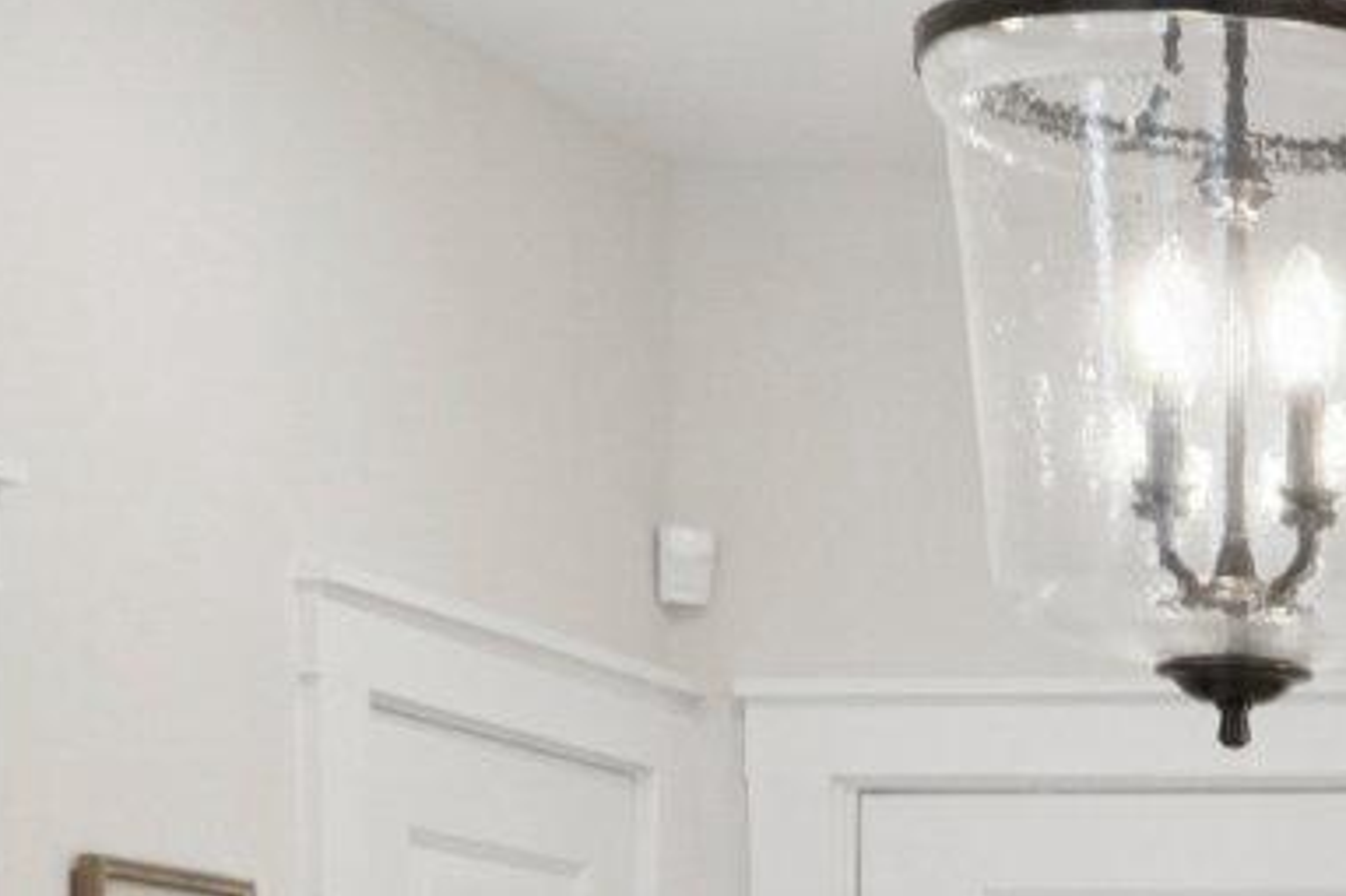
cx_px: 2562
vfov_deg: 12.5
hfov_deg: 15.7
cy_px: 1028
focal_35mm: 107
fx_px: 3999
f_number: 7.1
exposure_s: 1/60
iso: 400
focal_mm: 13.2
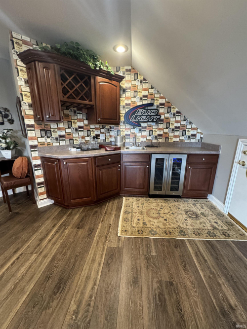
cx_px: 124
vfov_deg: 102.1
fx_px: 133
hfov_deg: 85.7
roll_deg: +0.3
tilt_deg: -15.1
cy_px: 164
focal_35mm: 14
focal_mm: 2.22
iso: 500
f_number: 2.2
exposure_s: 1/60
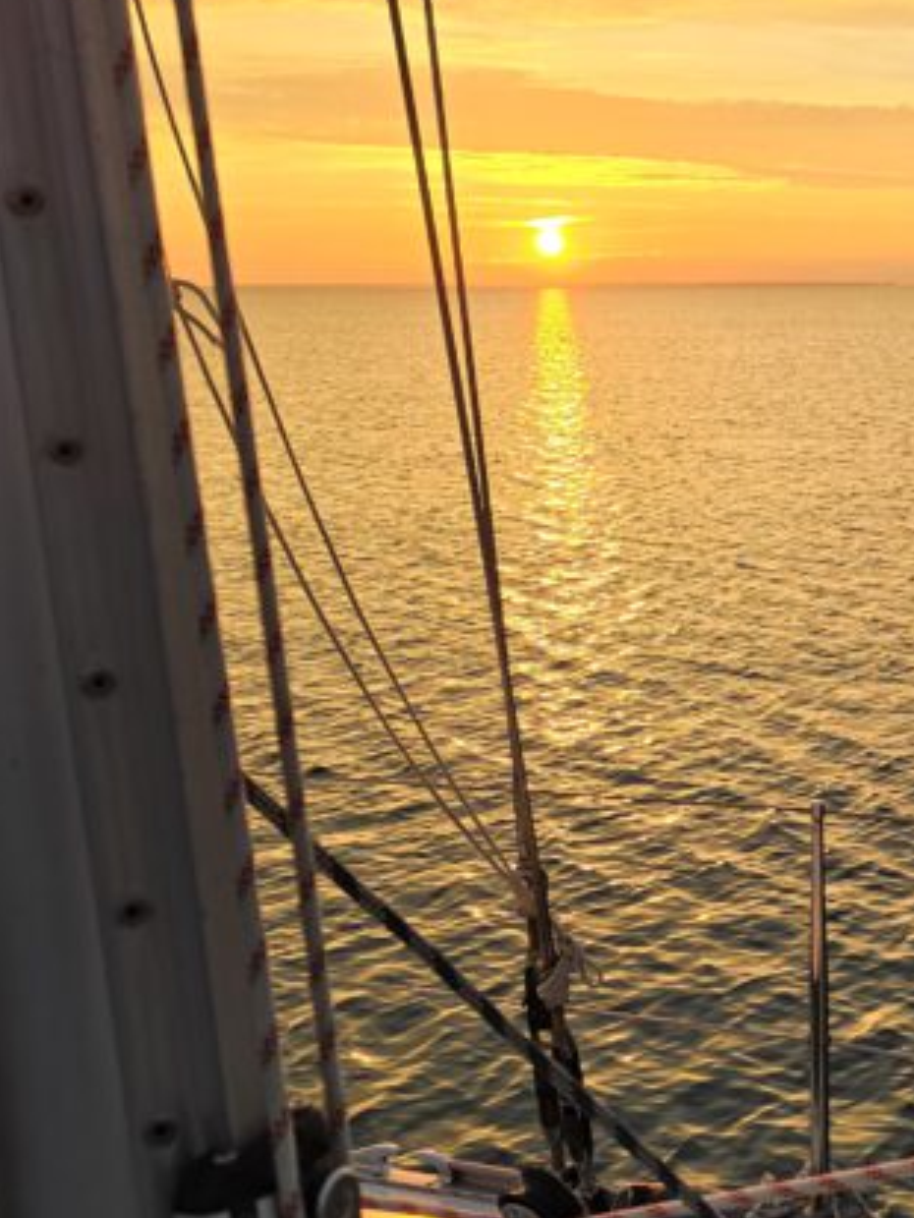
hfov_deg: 24.4
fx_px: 2006
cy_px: 616
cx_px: 926
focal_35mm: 57
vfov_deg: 33.8
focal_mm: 6.3
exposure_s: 1/189
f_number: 1.7
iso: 12
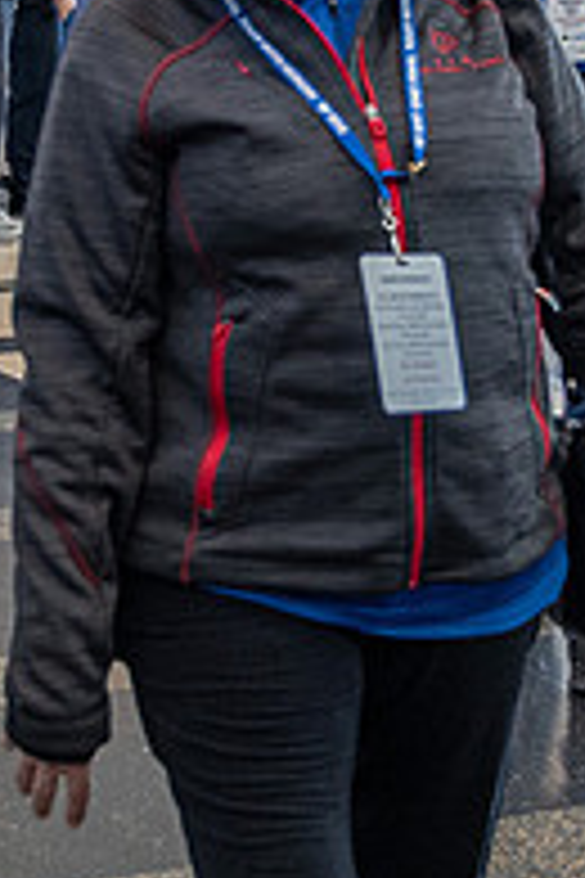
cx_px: 347
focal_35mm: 127
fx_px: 3095
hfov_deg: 10.8
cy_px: 251
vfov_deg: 16.1
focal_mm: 22
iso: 800
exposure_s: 1/125
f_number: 3.2
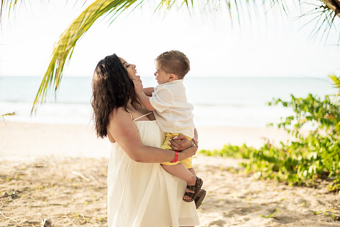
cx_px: 172
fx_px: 542
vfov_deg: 23.6
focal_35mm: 57
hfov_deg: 34.8
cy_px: 109
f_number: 1.6
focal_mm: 50
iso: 400
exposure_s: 1/5000
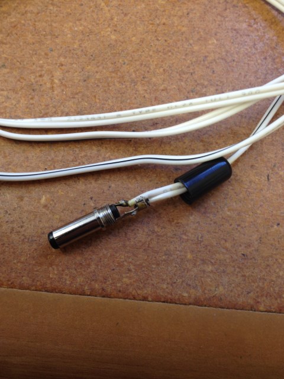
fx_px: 383
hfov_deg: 40.7
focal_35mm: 35
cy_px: 190
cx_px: 142
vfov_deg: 52.6
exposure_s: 1/20
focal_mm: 4.28
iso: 50
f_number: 2.4
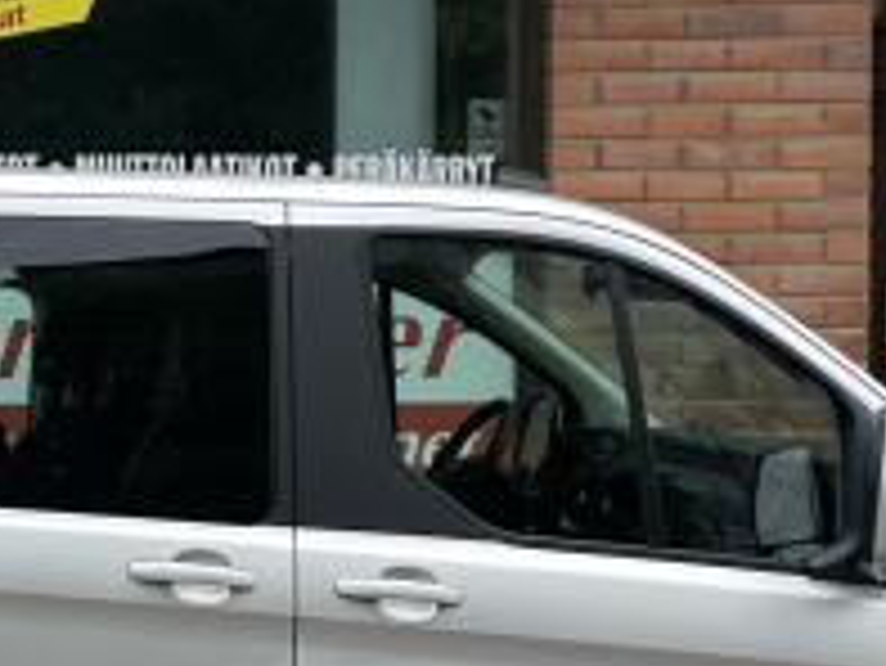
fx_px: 2254
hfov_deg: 21.5
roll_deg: +1.0
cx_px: 25
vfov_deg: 16.6
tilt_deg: +1.2
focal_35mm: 88
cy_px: 608
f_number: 1.6
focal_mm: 4.2
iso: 40
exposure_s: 1/121
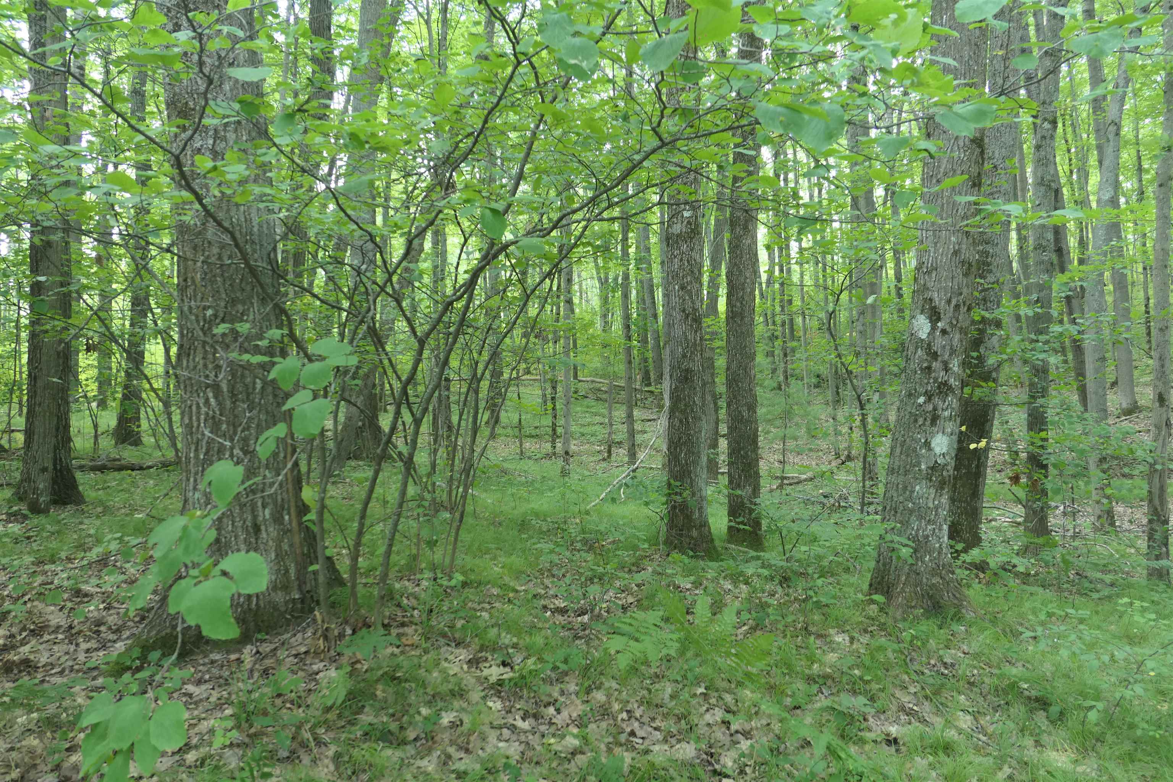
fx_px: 782
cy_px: 391
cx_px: 586
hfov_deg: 73.7
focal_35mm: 24
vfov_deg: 53.1
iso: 500
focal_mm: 8.8
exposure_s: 1/60
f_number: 2.8
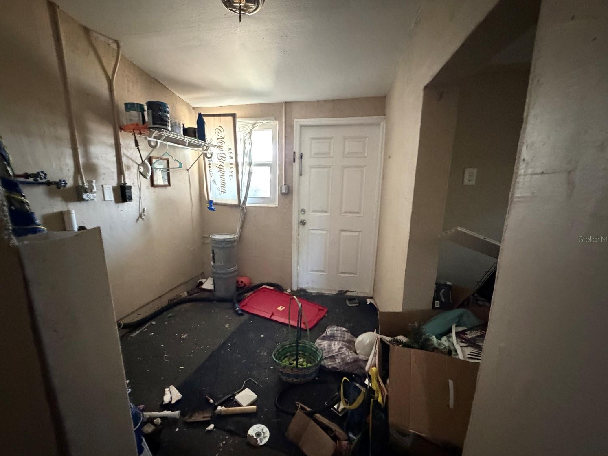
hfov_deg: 98.1
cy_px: 239
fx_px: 263
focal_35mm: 15
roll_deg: -1.0
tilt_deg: -8.9
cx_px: 291
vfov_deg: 81.7
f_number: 2.2
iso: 1250
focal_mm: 2.22
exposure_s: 1/42
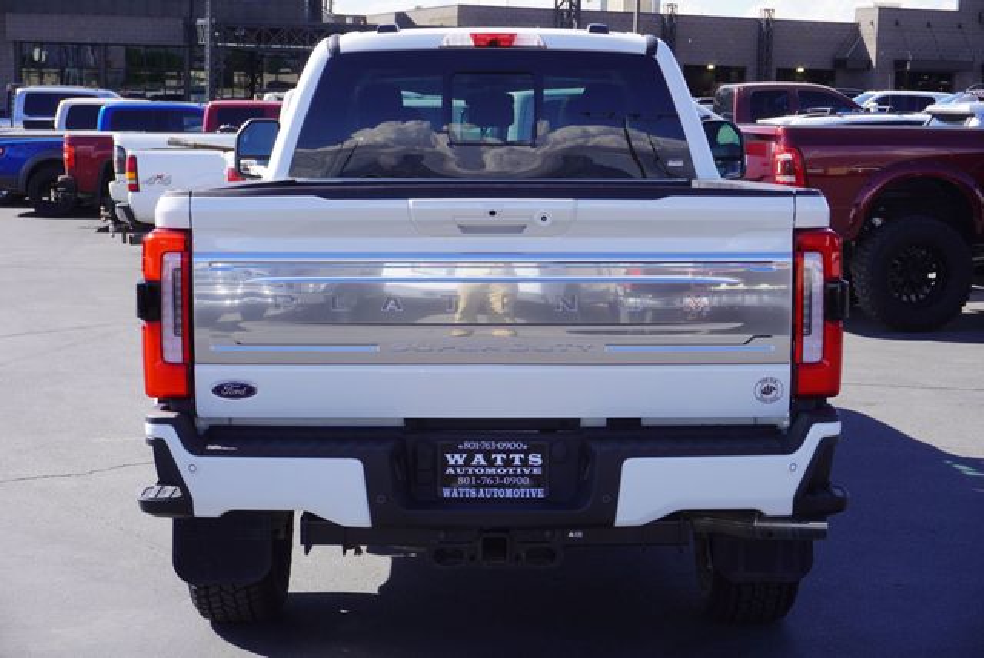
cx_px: 492
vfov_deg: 21.6
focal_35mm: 63
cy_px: 329
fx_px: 1724
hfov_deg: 31.9
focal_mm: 42
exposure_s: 1/125
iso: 100
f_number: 9
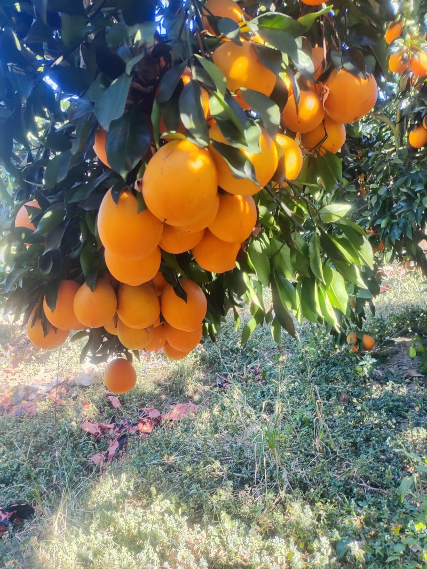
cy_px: 284
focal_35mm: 25
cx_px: 214
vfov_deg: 69.4
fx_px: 411
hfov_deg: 54.9
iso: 50
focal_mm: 4.71
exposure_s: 1/103
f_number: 1.79
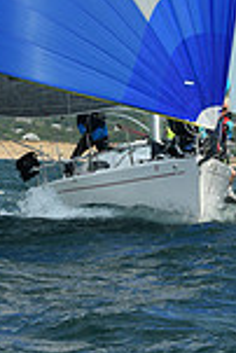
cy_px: -192
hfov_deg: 3.6
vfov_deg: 5.3
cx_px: 118
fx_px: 3757
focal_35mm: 383
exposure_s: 1/1250
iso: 320
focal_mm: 100
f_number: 10
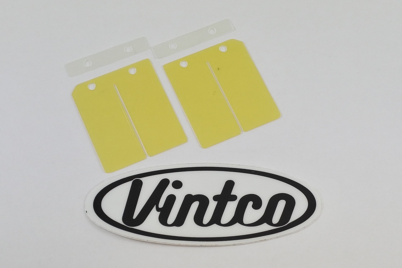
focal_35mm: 36
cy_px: 134
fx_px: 402
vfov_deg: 36.9
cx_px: 201
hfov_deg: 53.1
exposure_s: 1/250
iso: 400
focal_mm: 13.7
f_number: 4
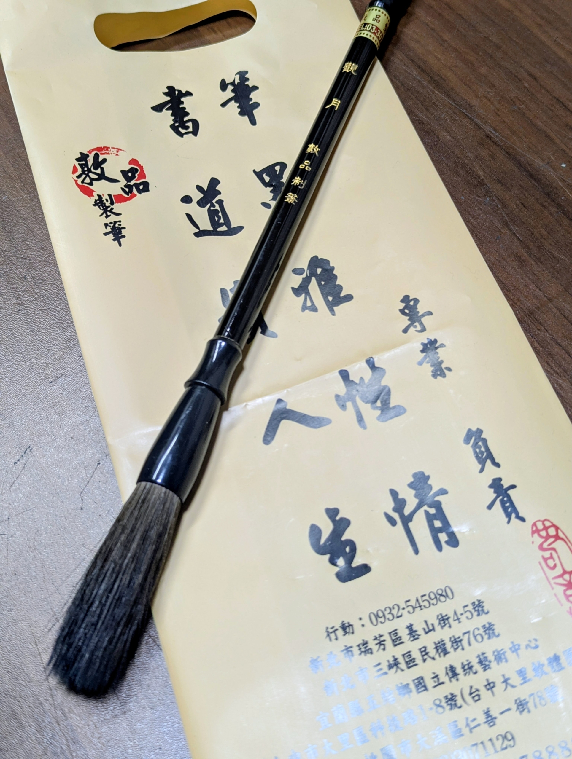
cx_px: 286
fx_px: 1055
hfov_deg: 30.3
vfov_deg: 39.6
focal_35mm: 48
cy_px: 380
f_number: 1.85
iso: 79
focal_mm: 6.81
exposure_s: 1/25
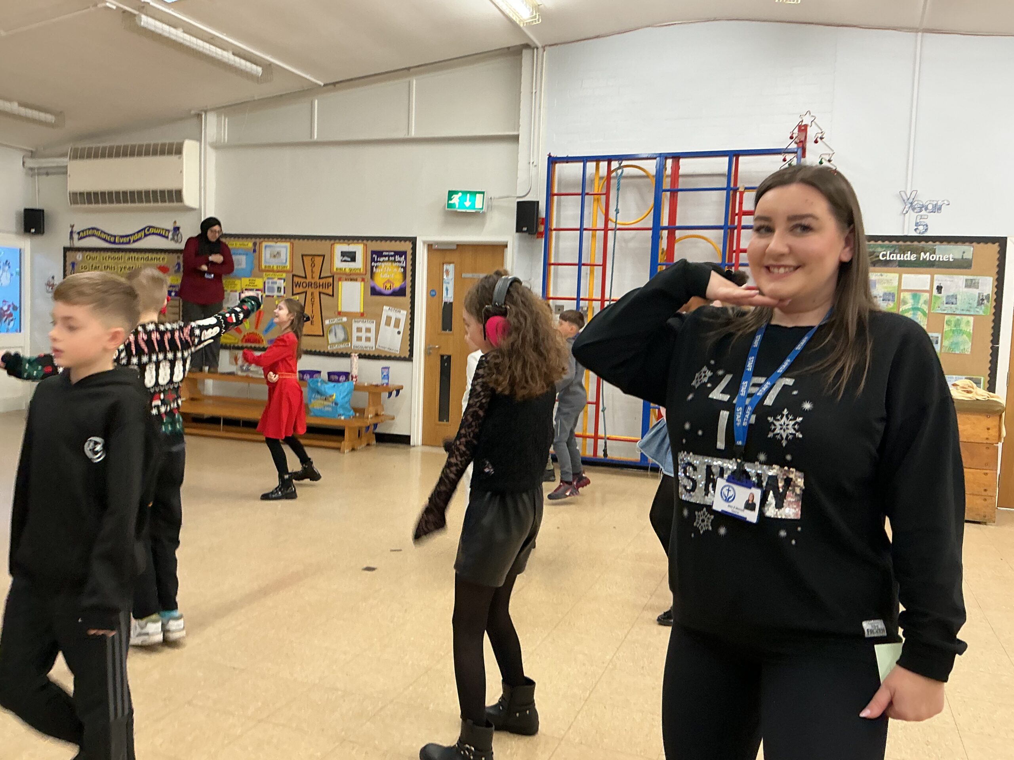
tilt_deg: -3.4
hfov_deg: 61.7
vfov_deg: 48.2
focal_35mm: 29
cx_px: 507
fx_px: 849
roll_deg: +0.1
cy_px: 380
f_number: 1.8
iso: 80
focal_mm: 3
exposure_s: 1/50
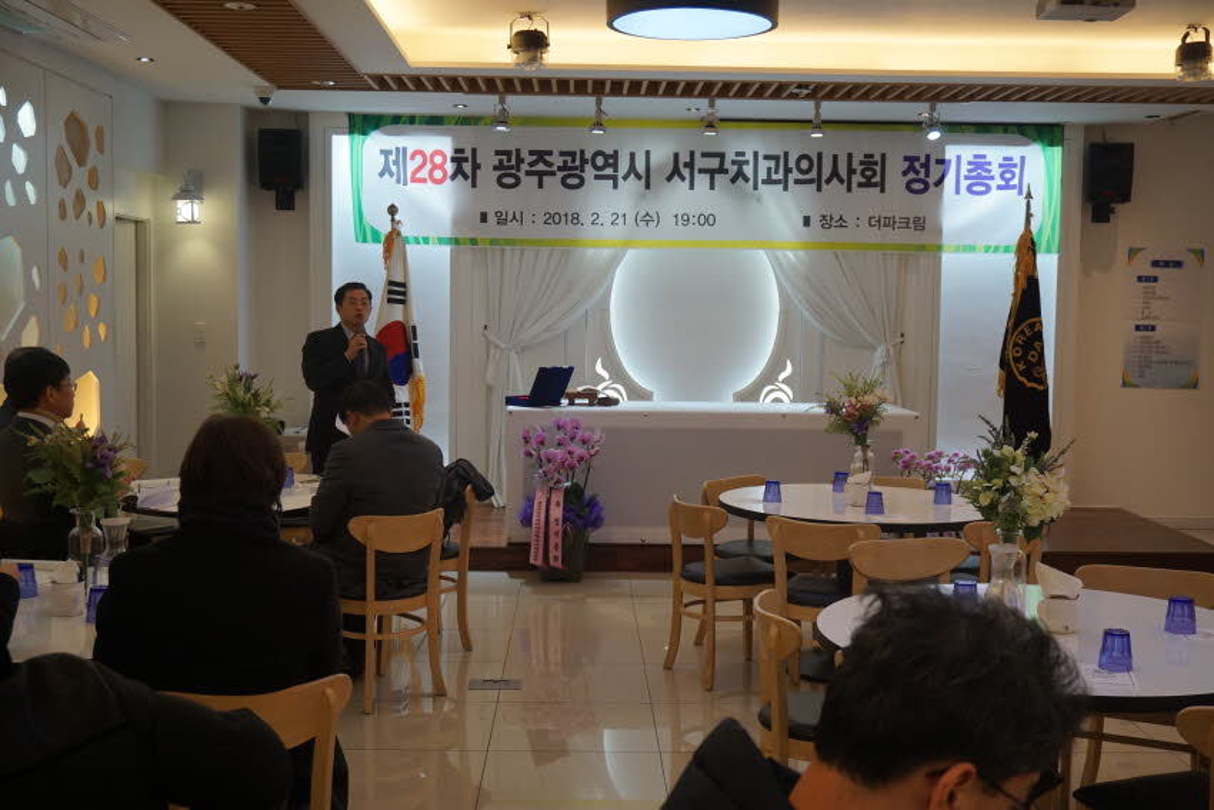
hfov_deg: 46.4
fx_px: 1416
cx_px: 607
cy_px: 405
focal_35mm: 42
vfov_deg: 31.9
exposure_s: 1/160
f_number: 4.5
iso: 800
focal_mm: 28
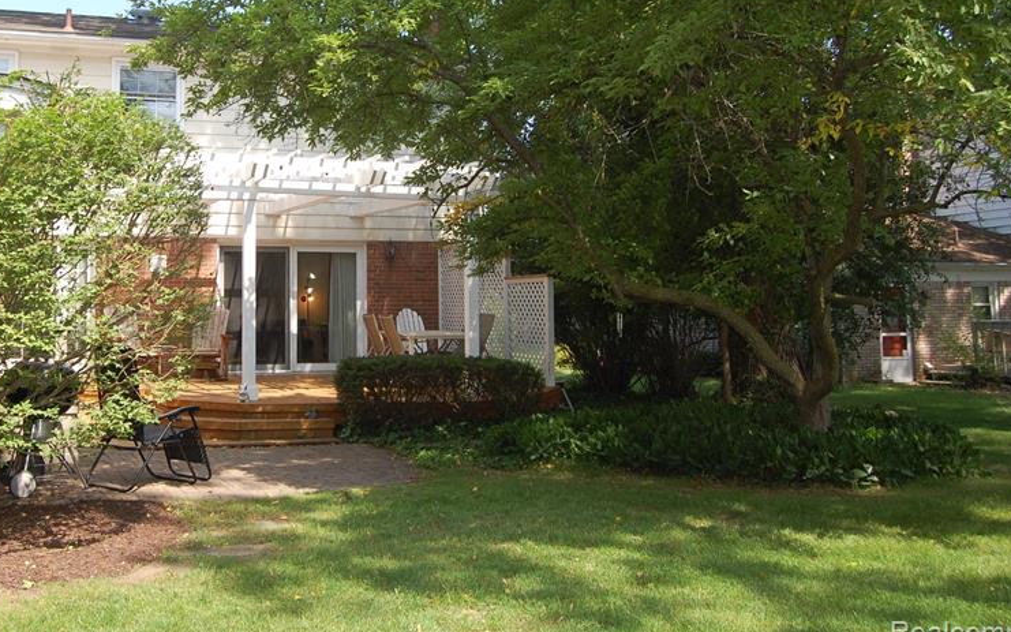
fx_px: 1047
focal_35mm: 38
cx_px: 330
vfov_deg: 33.2
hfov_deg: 50.5
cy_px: 190
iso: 320
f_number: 5.6
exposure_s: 1/500
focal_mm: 18
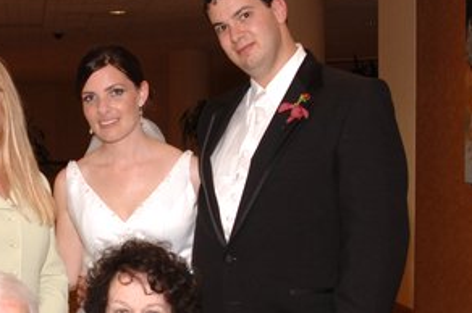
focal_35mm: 92
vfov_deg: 14.7
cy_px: 269
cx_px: 81
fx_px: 1205
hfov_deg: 21.8
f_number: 5.6
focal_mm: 28
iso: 400
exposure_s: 1/50
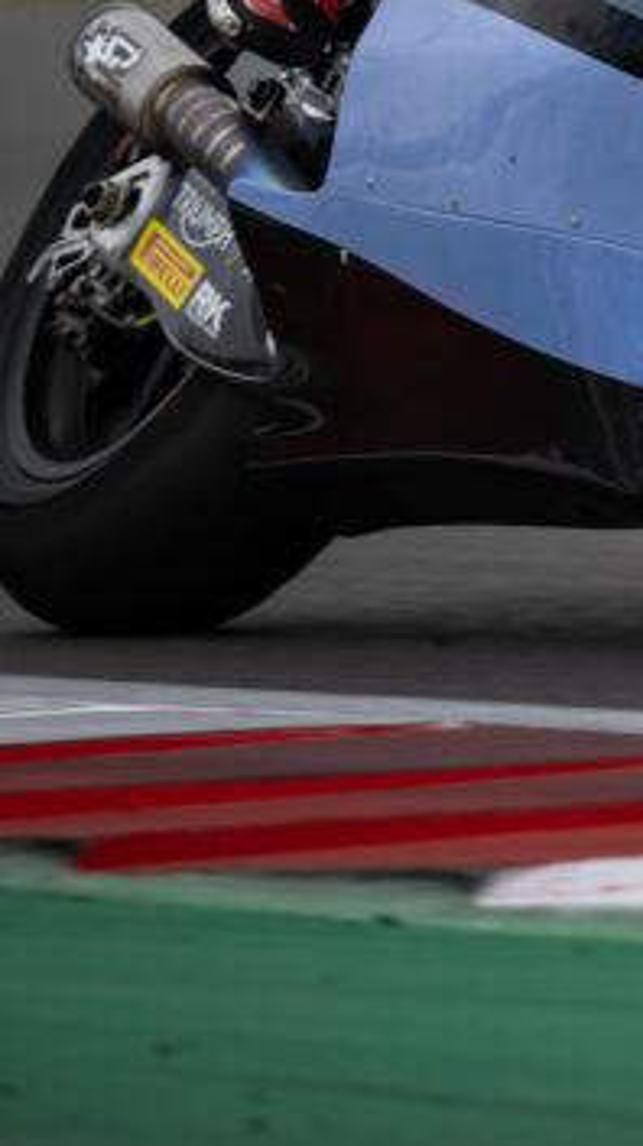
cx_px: 1179
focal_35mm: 1414
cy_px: -134
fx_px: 42952
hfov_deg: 0.9
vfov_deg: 1.5
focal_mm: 400
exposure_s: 1/1250
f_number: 5
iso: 125
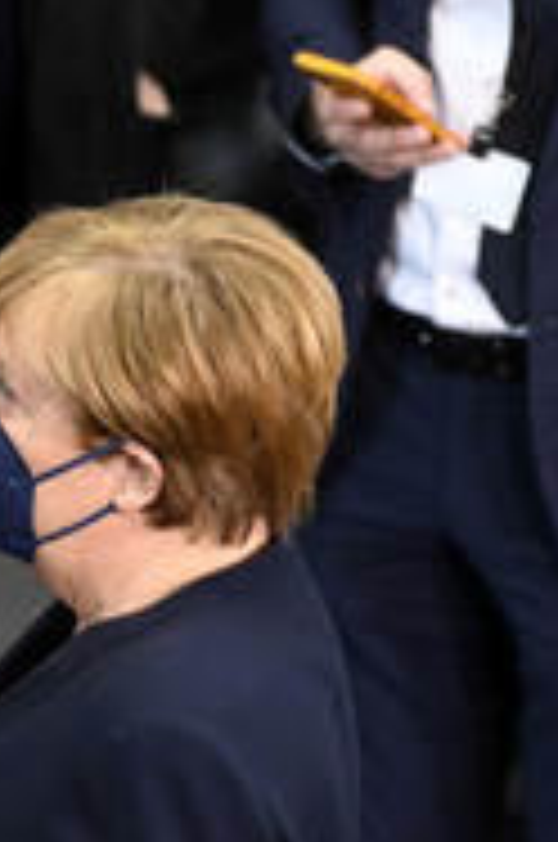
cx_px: -353
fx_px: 11271
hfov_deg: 2.8
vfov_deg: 4.3
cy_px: 626
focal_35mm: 483
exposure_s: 1/640
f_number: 4
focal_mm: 200
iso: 8000
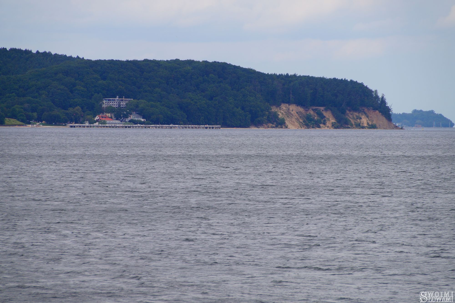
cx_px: 228
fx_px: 3031
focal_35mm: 240
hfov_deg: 8.6
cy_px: 152
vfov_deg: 5.7
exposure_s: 1/320
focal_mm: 160
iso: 100
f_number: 7.1
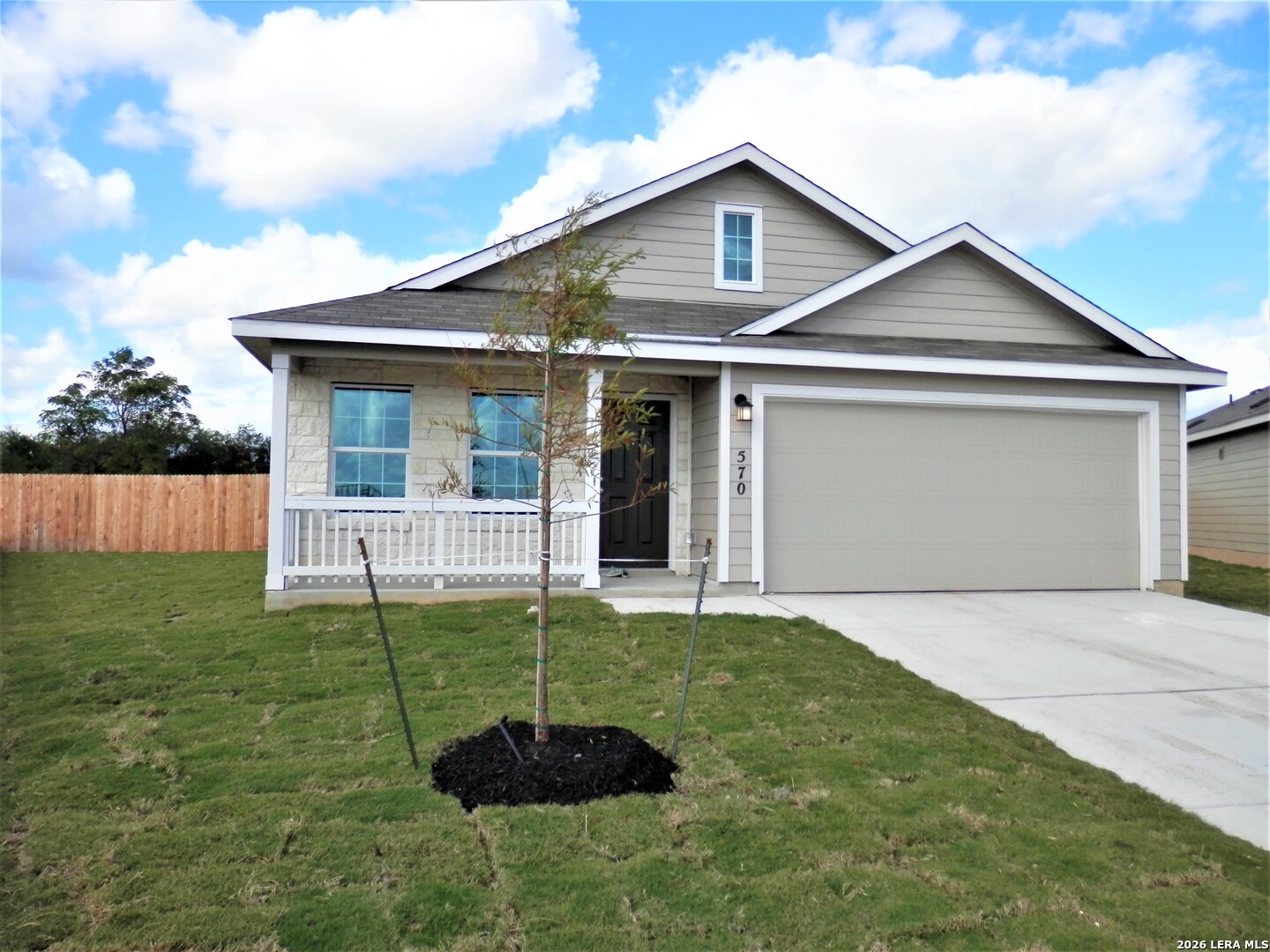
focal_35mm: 25
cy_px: 476
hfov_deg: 69.4
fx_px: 917
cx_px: 635
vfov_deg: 54.9
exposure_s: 1/125
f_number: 8.7
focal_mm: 4.5
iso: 80
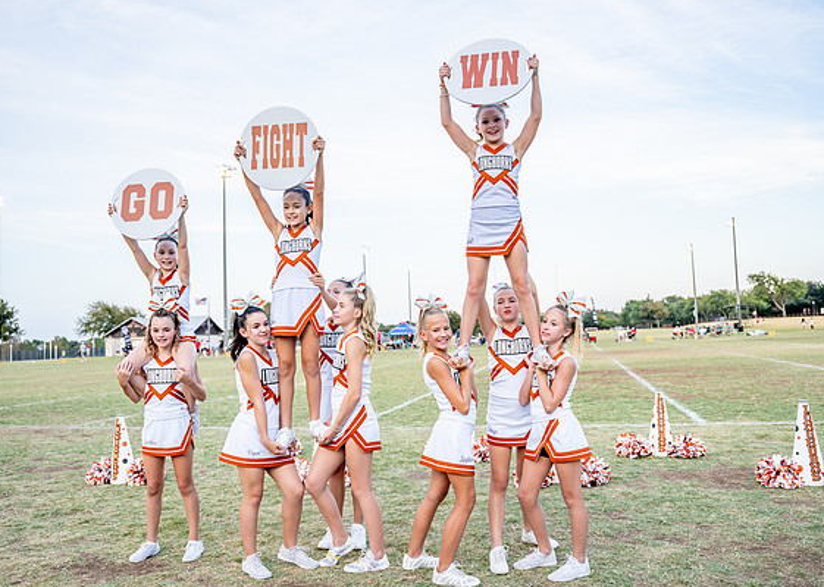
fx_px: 702
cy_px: 300
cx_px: 386
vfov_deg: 45.4
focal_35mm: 30
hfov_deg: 60.8
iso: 250
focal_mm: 25.8
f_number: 2.8
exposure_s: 1/640
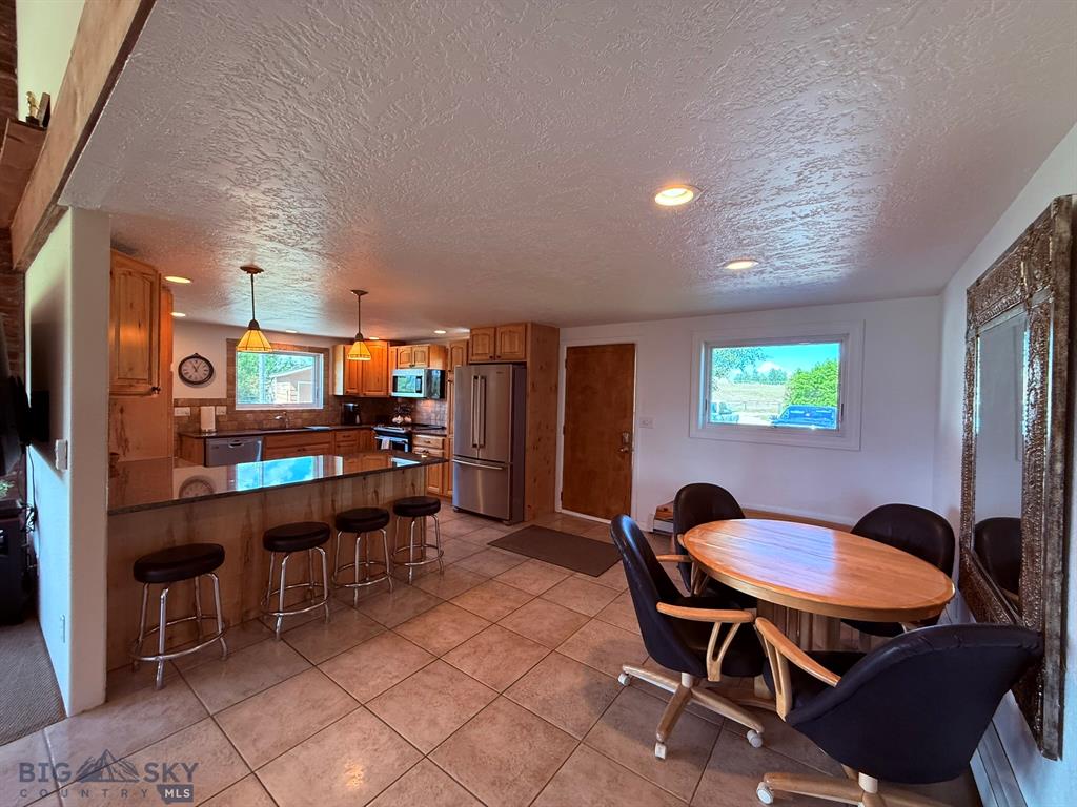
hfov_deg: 102.1
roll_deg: -0.2
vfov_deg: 85.7
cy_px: 404
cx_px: 538
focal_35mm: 14
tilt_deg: -0.4
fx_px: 436
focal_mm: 2.22
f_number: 2.2
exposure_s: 1/120
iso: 400
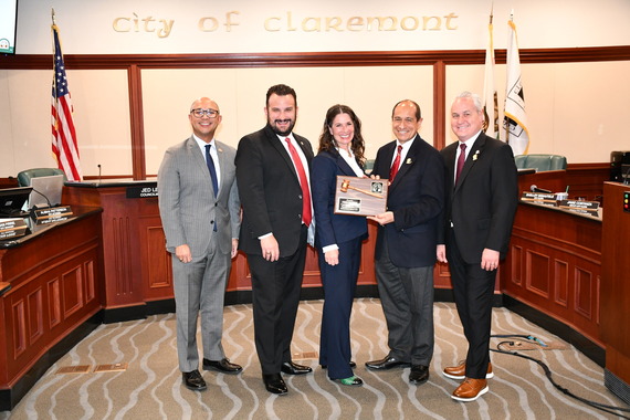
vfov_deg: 33.4
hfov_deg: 48.5
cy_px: 210
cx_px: 315
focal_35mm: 40
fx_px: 700
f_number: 4
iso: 1600
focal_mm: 27
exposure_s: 1/60
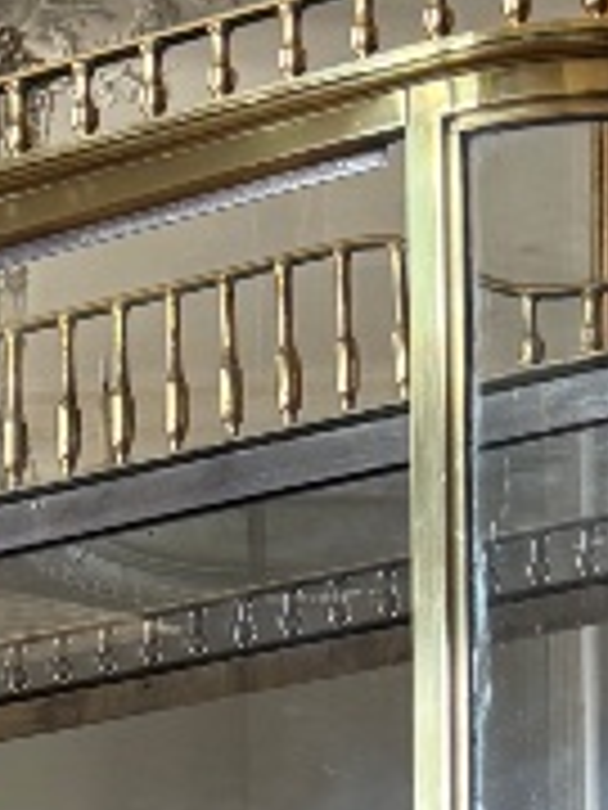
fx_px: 3747
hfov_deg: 8.9
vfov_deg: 11.1
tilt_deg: +0.8
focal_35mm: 160
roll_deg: +0.4
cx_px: -419
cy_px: 1678
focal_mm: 6.76
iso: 200
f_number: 1.78
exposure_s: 1/121
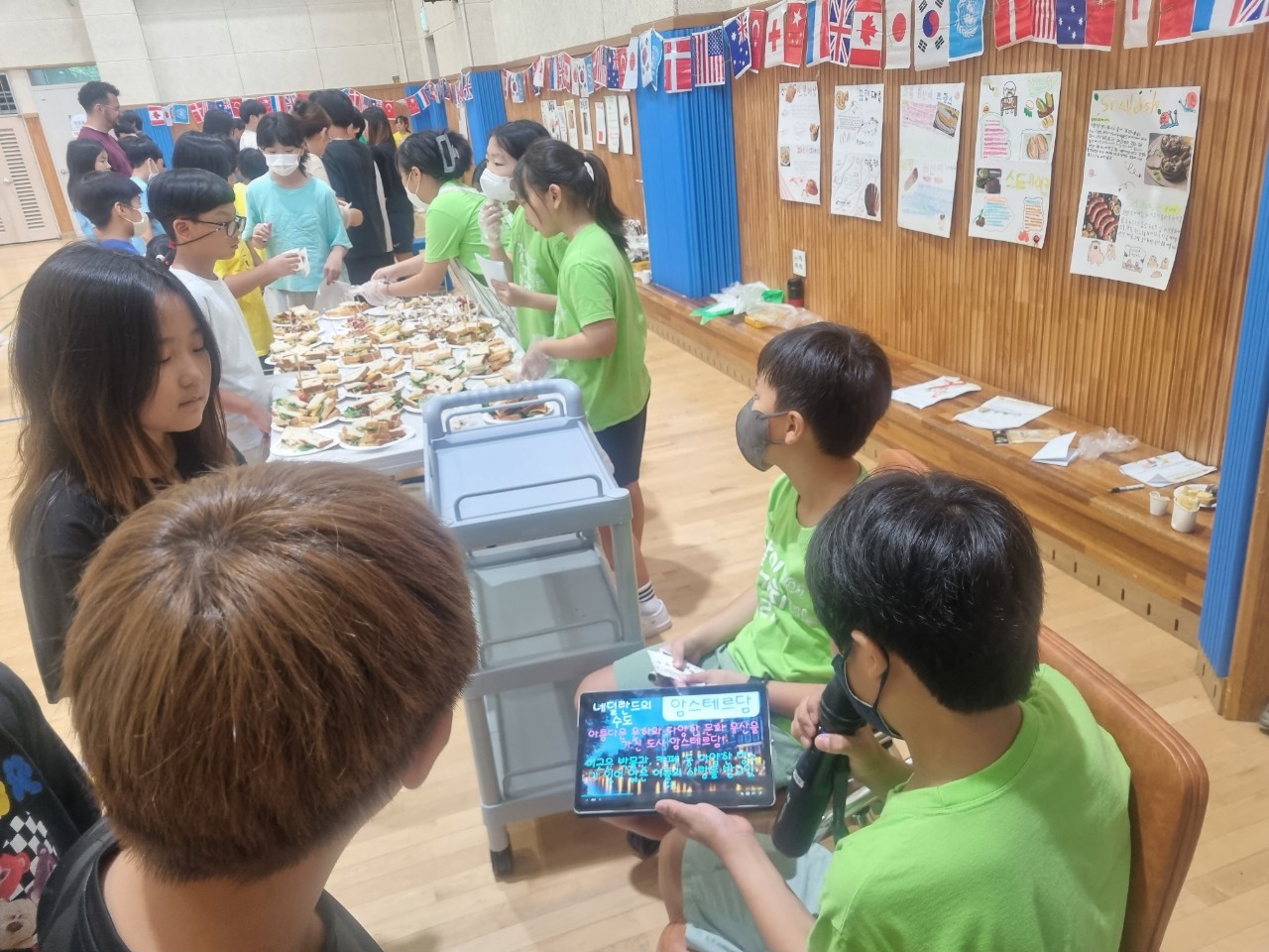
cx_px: 634
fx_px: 953
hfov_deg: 67.3
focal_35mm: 26
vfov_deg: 53.1
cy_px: 476
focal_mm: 5.4
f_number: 1.8
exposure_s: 1/120
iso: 320
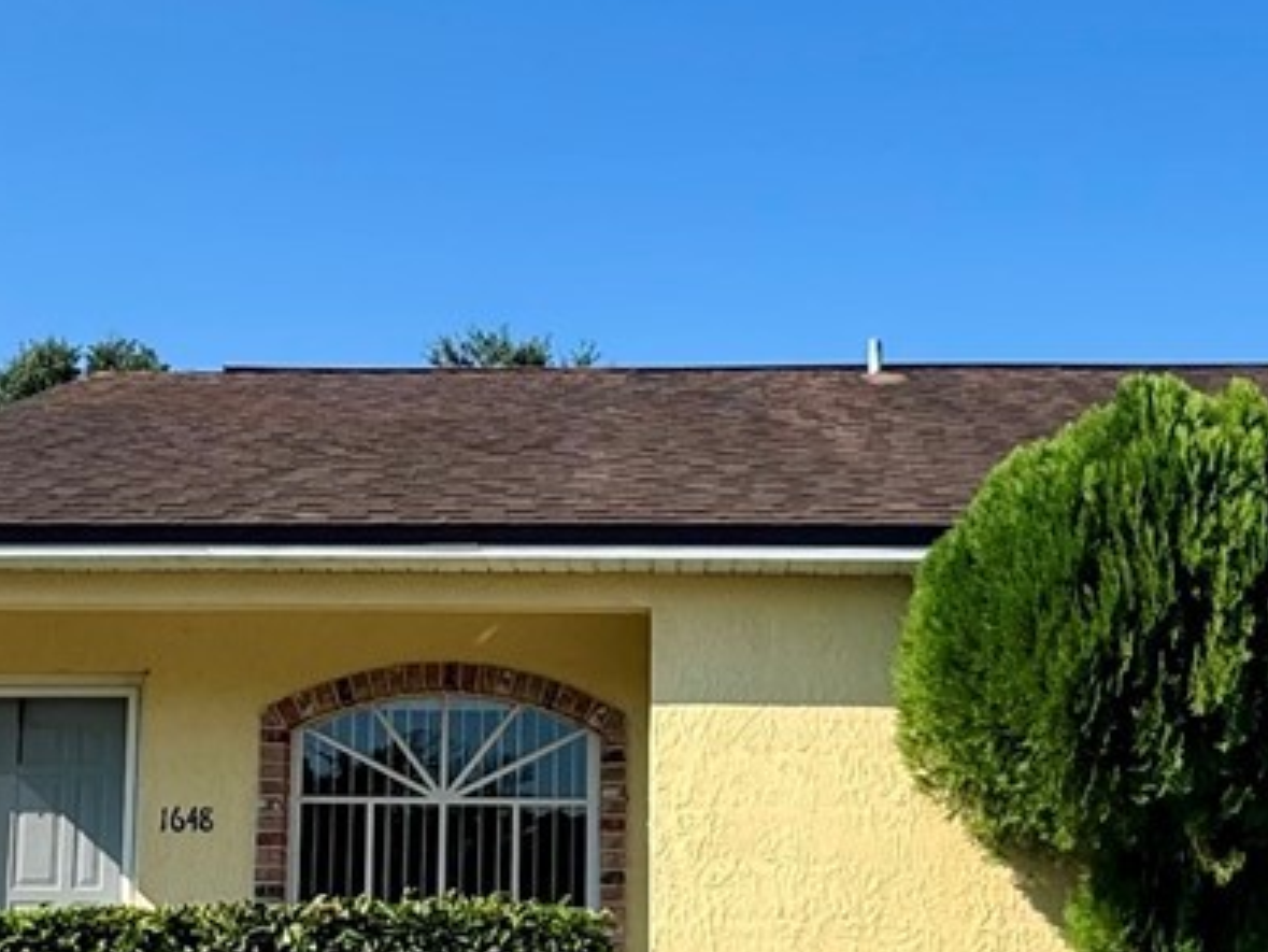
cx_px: 548
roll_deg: -0.7
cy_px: 671
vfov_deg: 25.5
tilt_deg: +8.3
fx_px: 2089
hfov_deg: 33.7
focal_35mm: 57
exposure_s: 1/1395
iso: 50
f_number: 2.2
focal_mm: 2.22
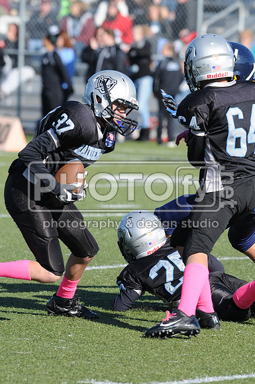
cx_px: 128
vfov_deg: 4.6
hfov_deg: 3.0
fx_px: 4795
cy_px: 192
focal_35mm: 450
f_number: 7.1
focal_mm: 300
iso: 200
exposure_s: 1/500
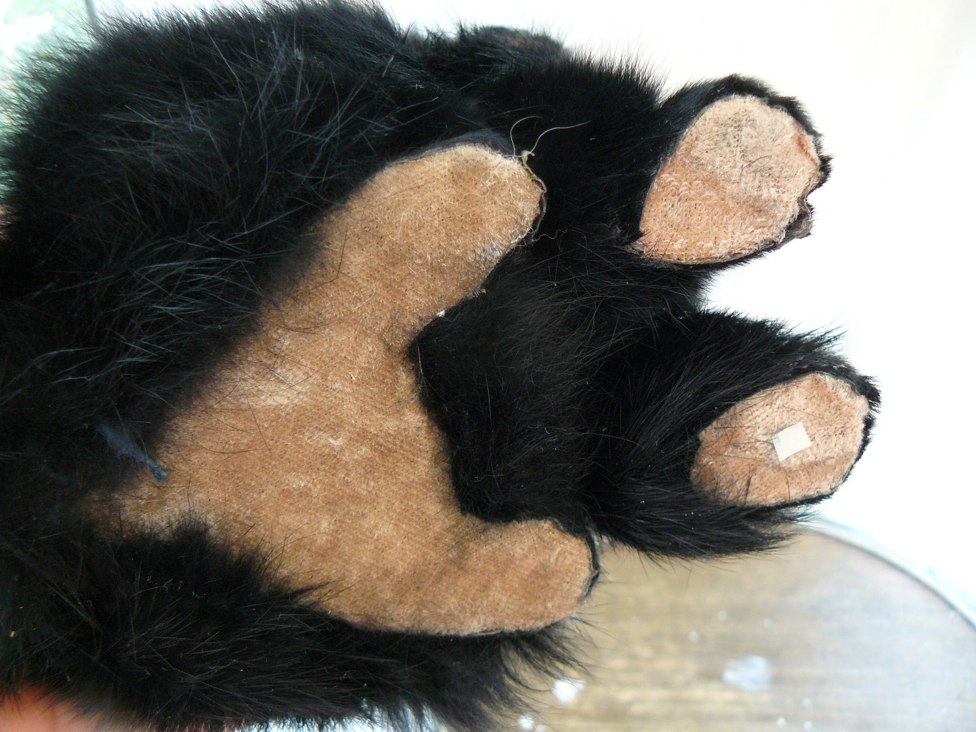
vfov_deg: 39.7
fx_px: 1015
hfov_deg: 51.4
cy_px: 366
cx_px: 488
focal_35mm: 36
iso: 200
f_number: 2.8
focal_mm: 6
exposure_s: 1/20
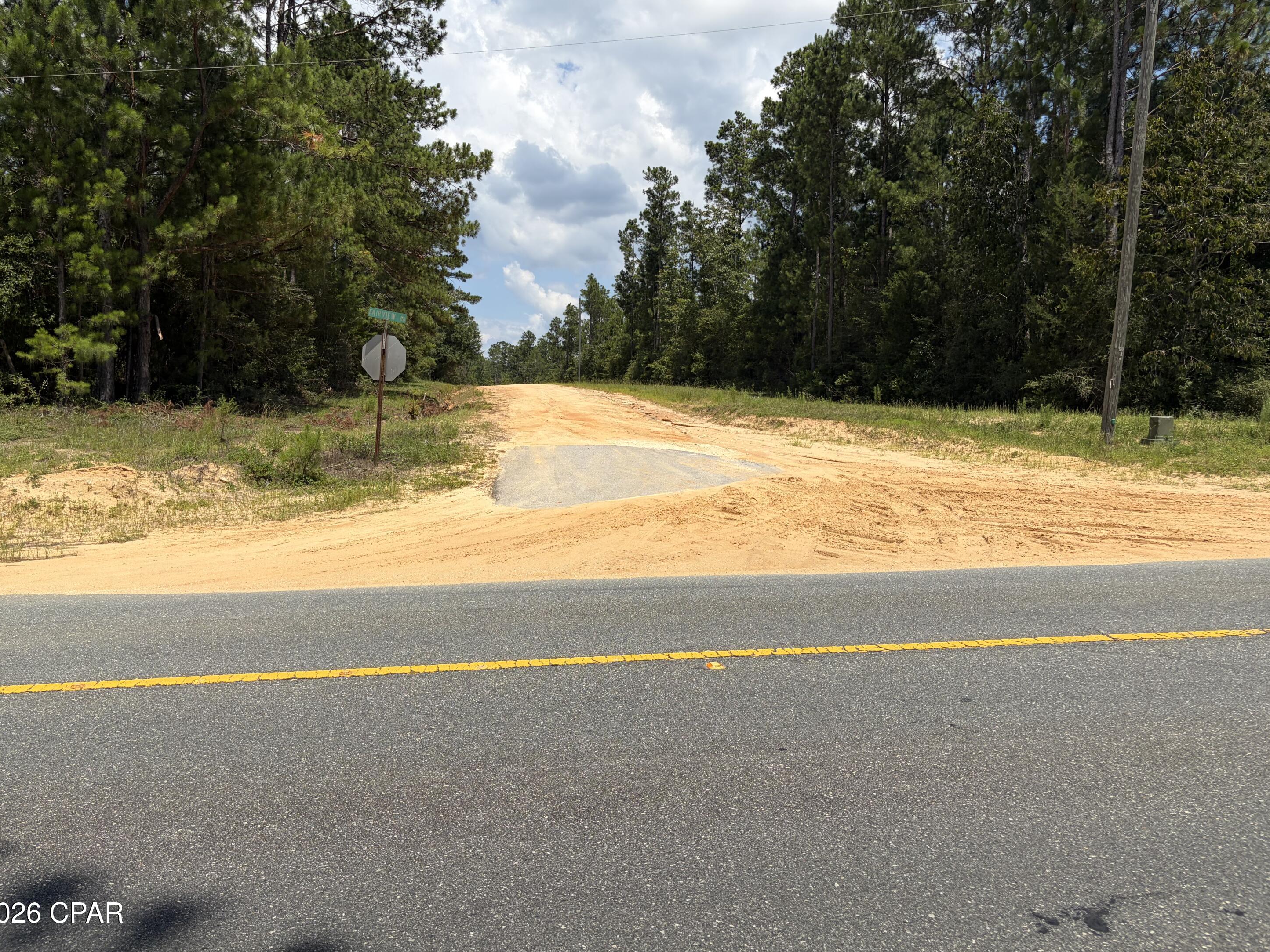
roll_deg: +1.1
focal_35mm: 27
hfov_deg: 65.3
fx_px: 991
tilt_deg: -1.9
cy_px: 464
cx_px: 616
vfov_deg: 51.4
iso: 50
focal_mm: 5.96
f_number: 1.6
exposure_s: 1/4950
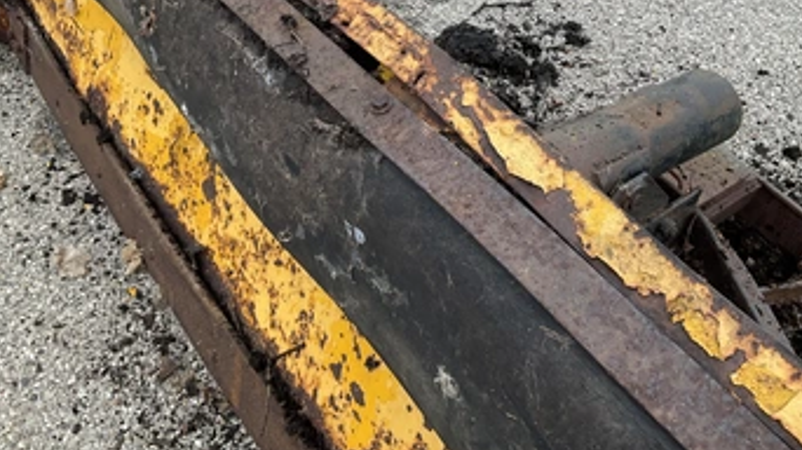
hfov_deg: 54.0
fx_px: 786
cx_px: 422
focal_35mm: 37
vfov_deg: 31.4
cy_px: 120
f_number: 1.8
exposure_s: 1/211
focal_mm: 3
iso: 20
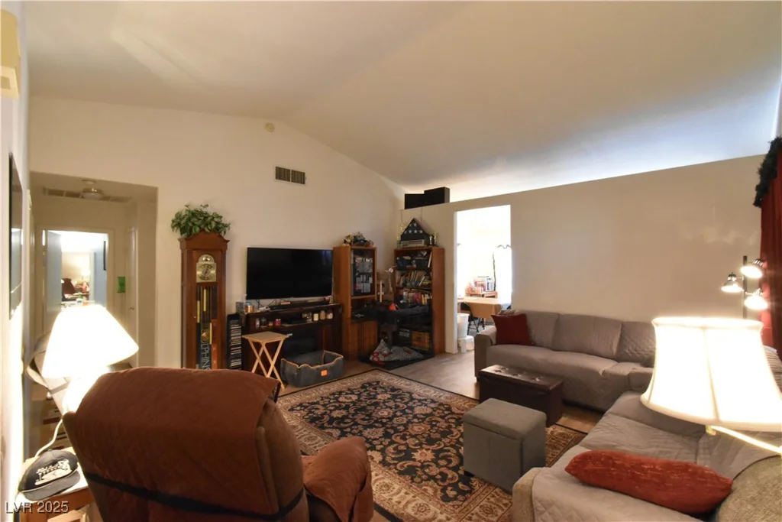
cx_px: 391
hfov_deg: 100.4
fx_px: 326
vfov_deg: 77.3
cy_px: 261
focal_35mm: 15
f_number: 18
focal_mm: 10
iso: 4000
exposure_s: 1/3
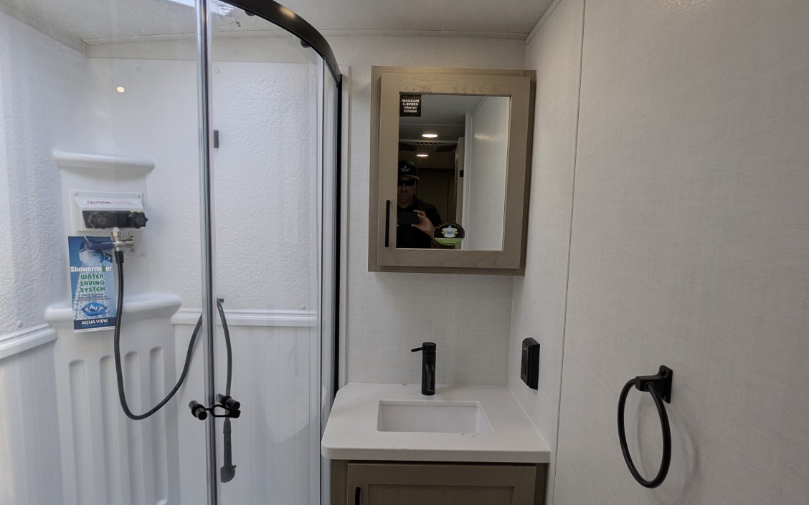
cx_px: 401
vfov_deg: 57.2
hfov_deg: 82.3
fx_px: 463
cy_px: 275
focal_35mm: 21
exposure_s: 1/315
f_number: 2.2
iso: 41
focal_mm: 2.35
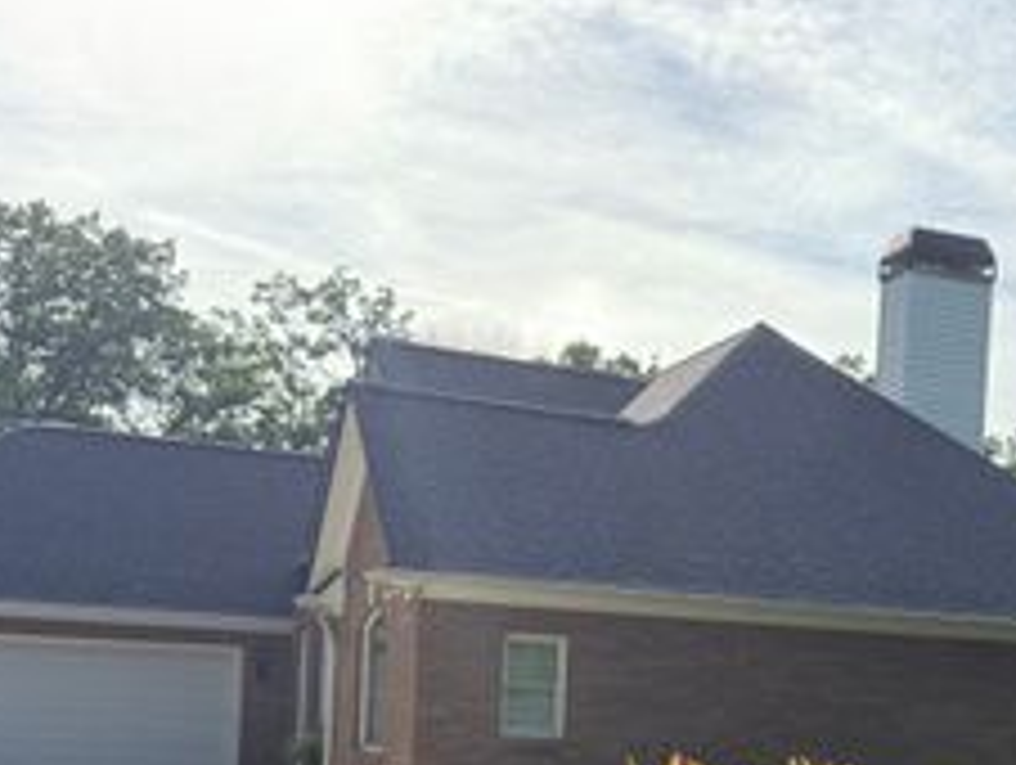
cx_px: 733
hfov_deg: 35.5
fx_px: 1557
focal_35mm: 53
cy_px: 718
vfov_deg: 26.5
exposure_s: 1/1271
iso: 100
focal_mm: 6.76
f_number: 1.78
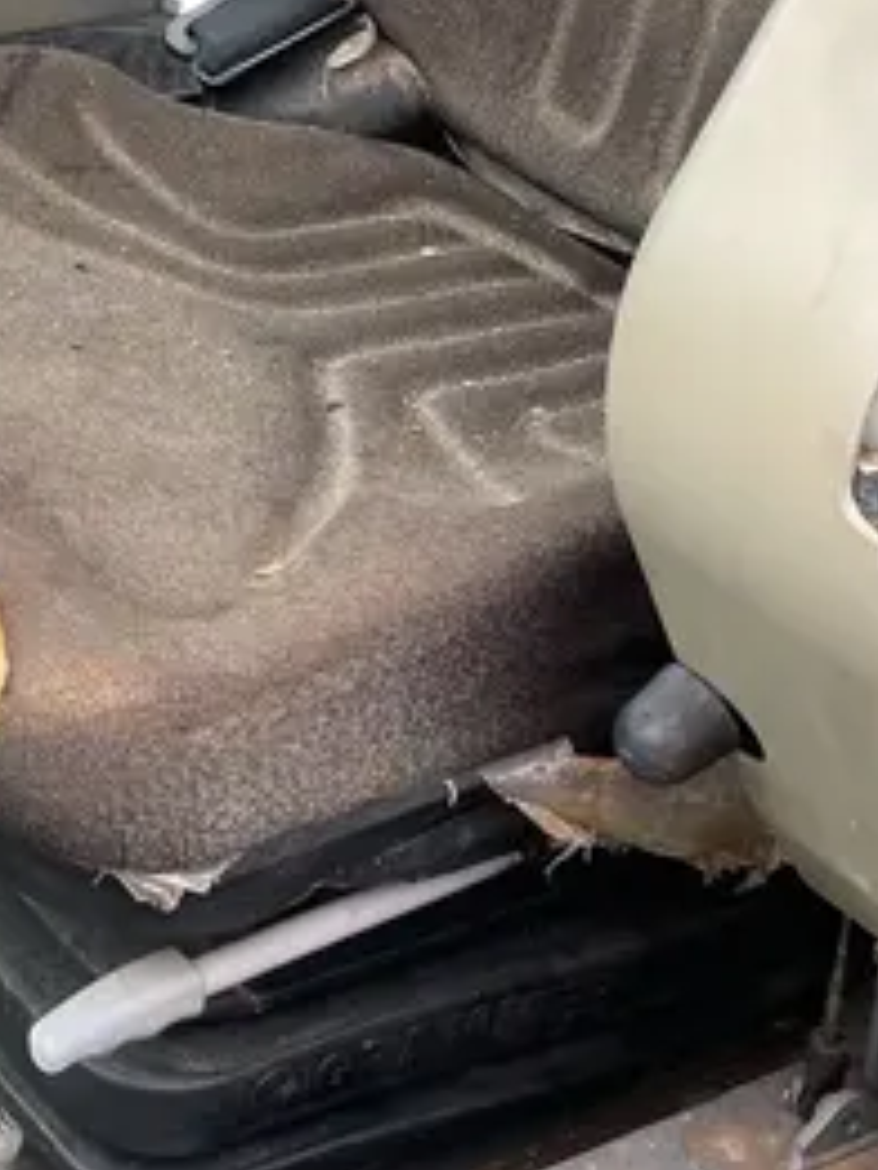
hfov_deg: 19.2
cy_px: 61
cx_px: -125
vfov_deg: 25.6
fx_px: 2467
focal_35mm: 73
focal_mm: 4.2
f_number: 1.6
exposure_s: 1/121
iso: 80
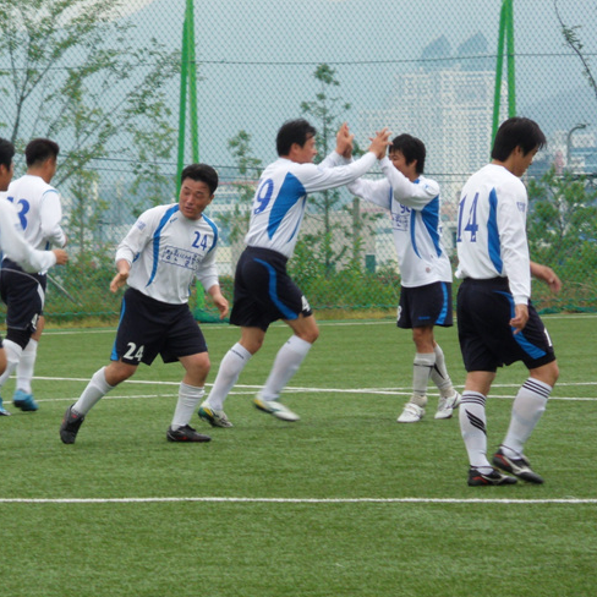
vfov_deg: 4.7
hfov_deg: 4.7
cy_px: 273
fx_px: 7239
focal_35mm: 371
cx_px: 191
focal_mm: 42
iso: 100
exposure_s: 1/125
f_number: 5.8
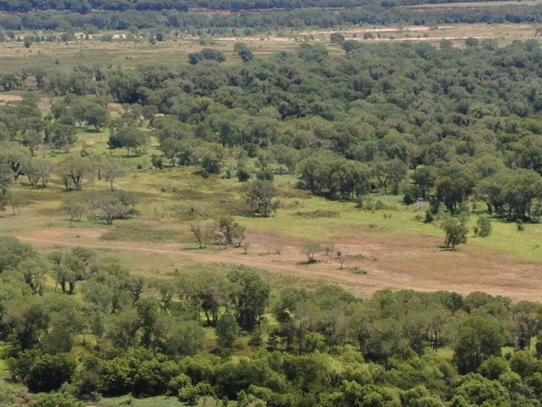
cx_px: 277
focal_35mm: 142
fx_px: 2223
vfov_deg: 10.4
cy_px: 198
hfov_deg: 13.9
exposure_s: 1/640
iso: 100
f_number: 3.8
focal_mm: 8.6
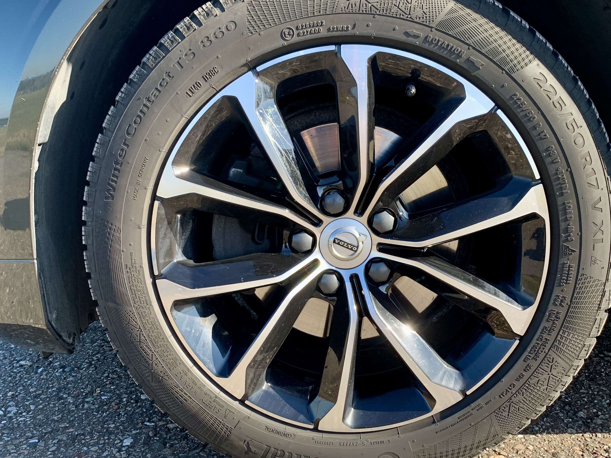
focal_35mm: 26
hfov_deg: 67.3
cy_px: 229
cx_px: 306
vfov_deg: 53.1
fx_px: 459
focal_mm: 4.25
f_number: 1.8
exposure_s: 1/322
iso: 25
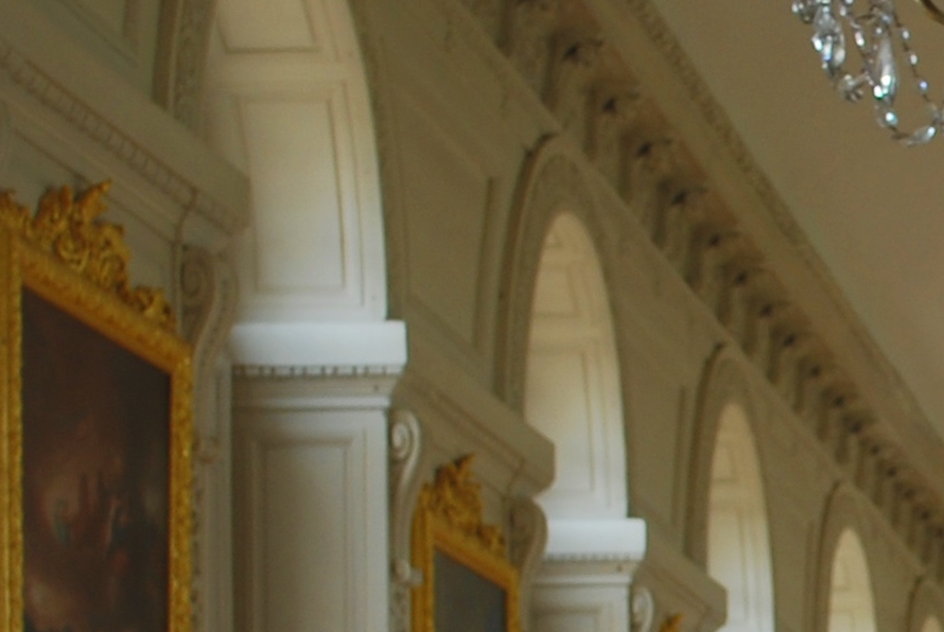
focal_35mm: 166
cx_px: 1435
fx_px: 4359
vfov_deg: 8.3
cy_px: 548
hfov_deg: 11.8
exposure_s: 1/8
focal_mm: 26
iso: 100
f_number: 4.2
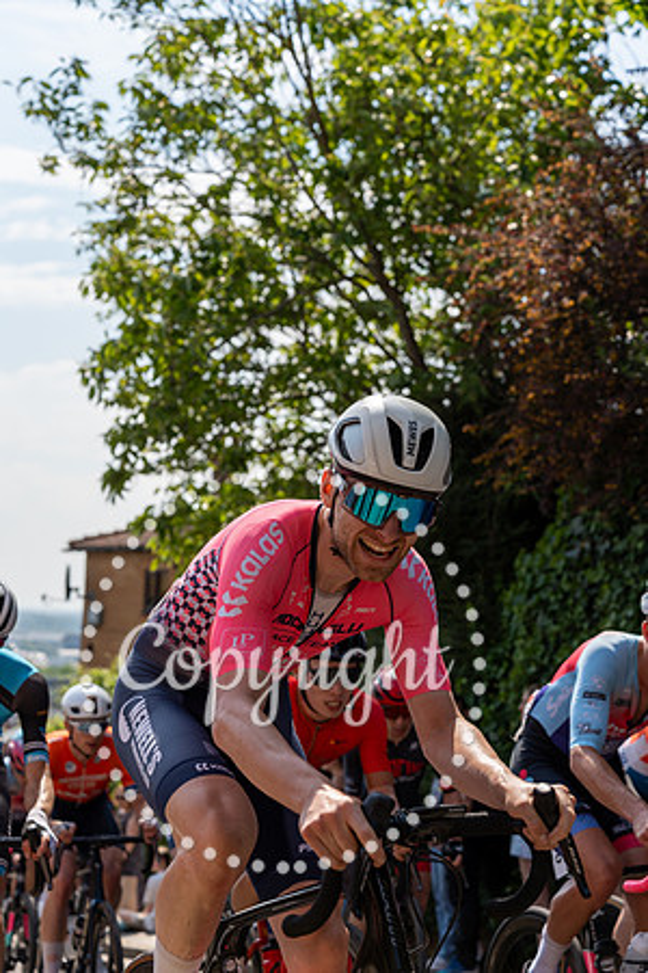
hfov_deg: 23.4
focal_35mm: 58
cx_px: 324
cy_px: 486
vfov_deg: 34.5
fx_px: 1566
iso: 100
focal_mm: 58
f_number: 4.5
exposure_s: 1/1000
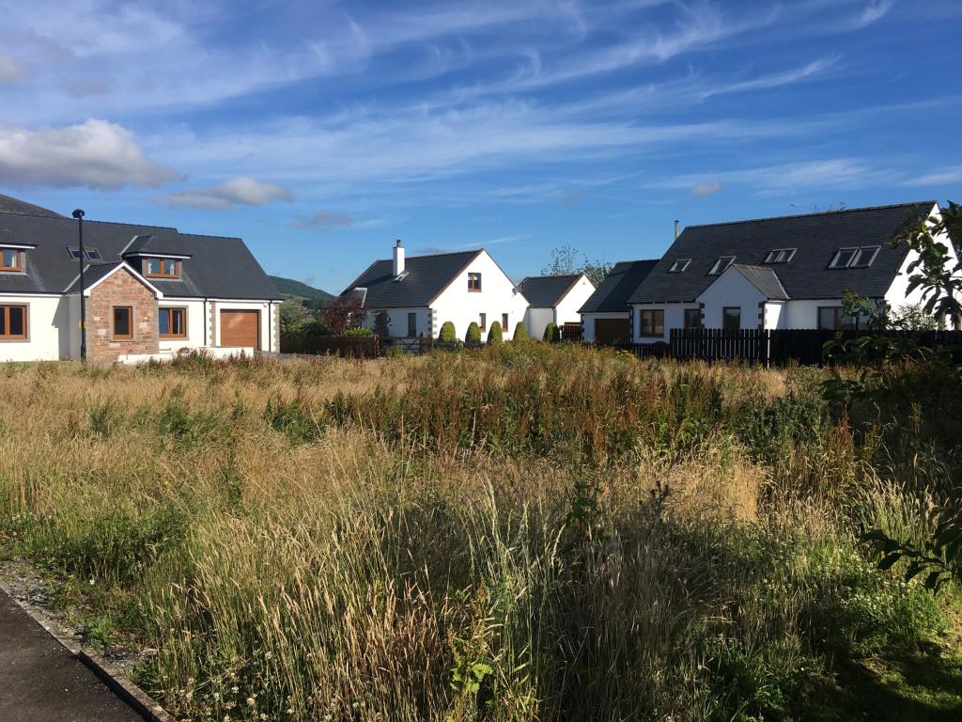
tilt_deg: -1.6
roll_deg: -0.9
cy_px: 361
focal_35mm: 29
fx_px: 806
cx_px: 481
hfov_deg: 61.7
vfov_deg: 48.2
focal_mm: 4.15
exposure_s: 1/1538
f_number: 2.2
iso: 25
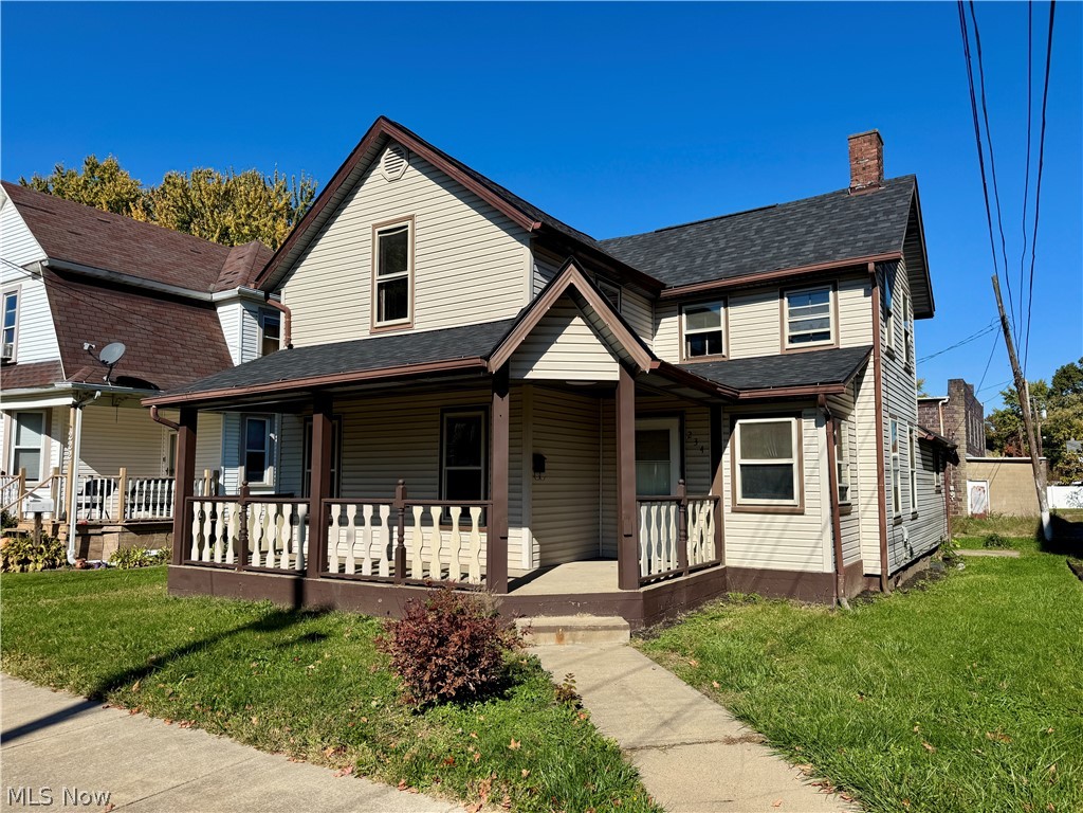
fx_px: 751
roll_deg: -0.2
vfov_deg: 56.8
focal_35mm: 24
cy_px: 406
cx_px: 542
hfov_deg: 71.6
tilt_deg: +5.6
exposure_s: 1/6410
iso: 80
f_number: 1.78
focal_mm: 6.76
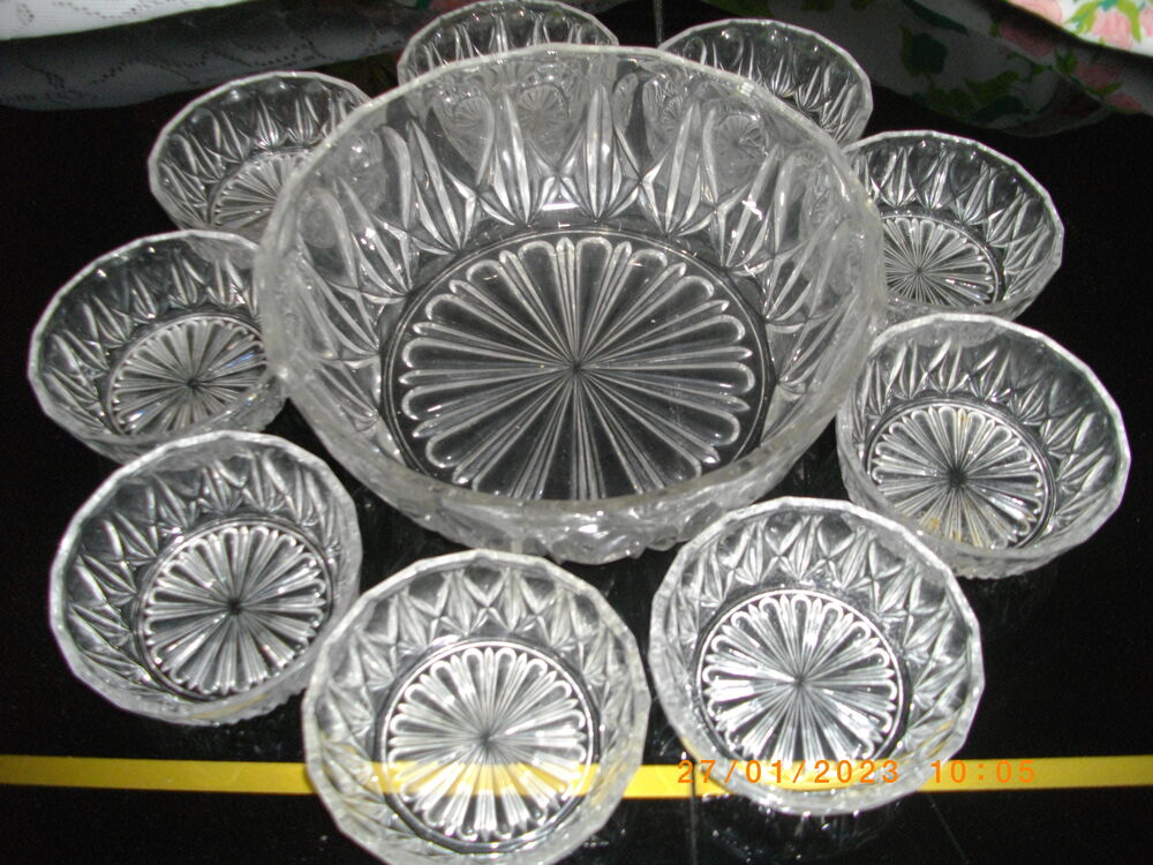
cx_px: 576
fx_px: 1066
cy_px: 432
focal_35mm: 32
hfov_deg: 56.8
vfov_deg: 44.2
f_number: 2.9
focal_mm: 5.7
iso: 200
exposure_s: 1/50
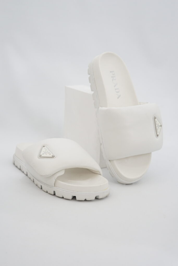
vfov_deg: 39.6
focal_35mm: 50
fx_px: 371
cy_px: 133
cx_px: 89
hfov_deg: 27.0
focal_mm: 50
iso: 640
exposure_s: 1/15
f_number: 6.3
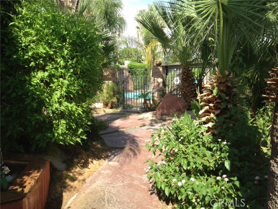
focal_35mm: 33
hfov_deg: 55.4
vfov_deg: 42.9
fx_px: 265
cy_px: 104
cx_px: 139
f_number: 2.4
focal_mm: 4.13
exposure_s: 1/602
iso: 50
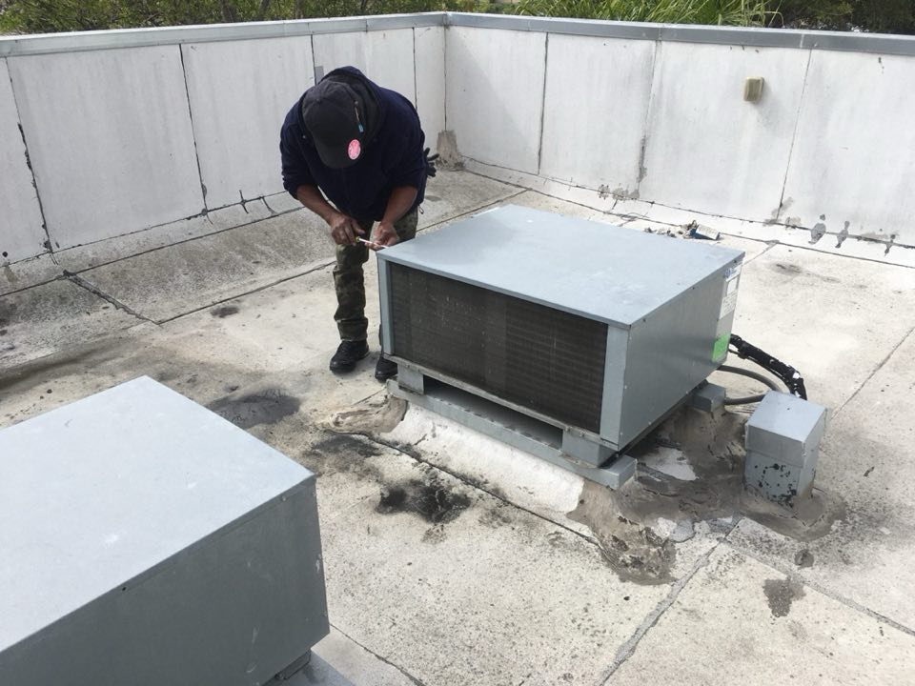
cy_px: 343
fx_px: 767
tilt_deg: -24.7
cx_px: 458
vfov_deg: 48.2
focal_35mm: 29
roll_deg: -0.1
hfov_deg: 61.7
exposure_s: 1/1399
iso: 25
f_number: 2.2
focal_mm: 4.15
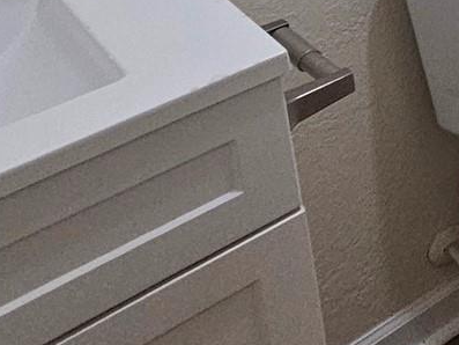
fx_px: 889
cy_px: -331
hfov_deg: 18.0
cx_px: 949
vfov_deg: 16.8
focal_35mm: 67
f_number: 2.2
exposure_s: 1/60
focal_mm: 2.2
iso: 320
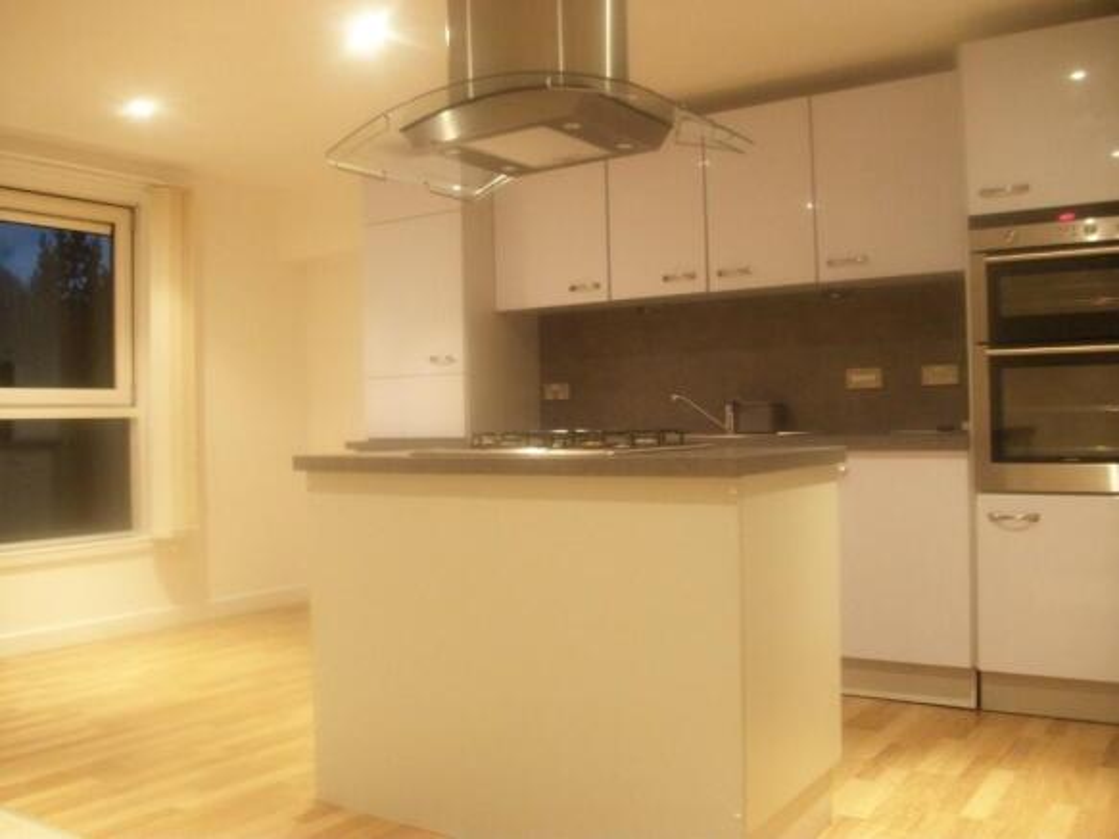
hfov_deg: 58.4
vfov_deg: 45.4
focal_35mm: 31
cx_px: 560
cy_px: 420
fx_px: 1002
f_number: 2.9
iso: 320
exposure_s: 1/8.21
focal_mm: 5.7
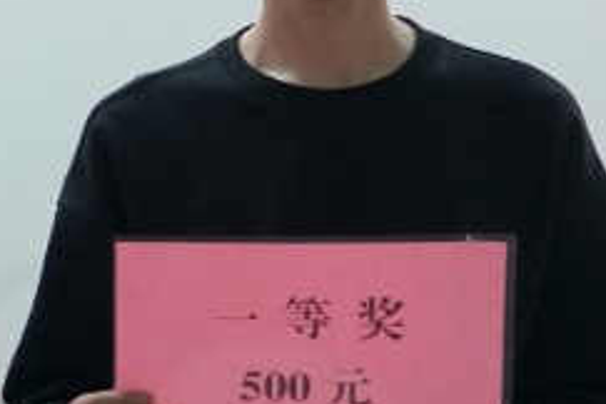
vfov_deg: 7.4
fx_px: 3097
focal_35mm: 184
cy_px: 54
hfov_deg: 10.4
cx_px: -571
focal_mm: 28
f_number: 4
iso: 2500
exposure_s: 1/160
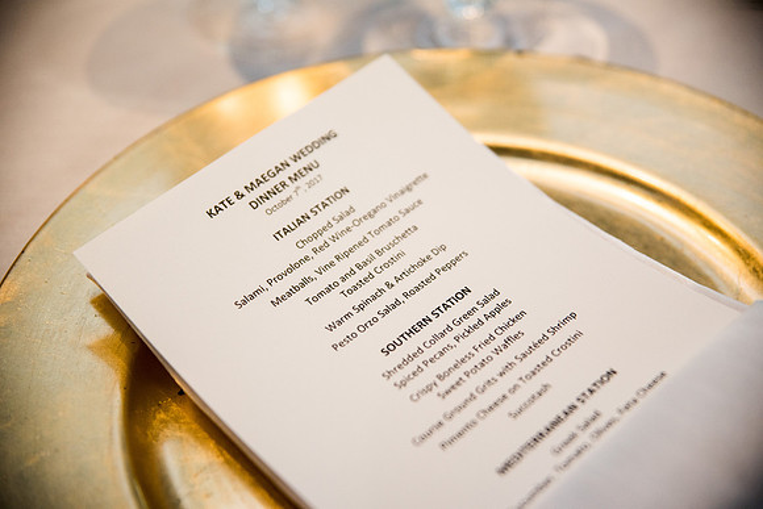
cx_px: 382
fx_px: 1484
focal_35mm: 70
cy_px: 254
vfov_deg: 19.5
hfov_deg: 28.8
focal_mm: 70
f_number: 2.8
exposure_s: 1/200
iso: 560
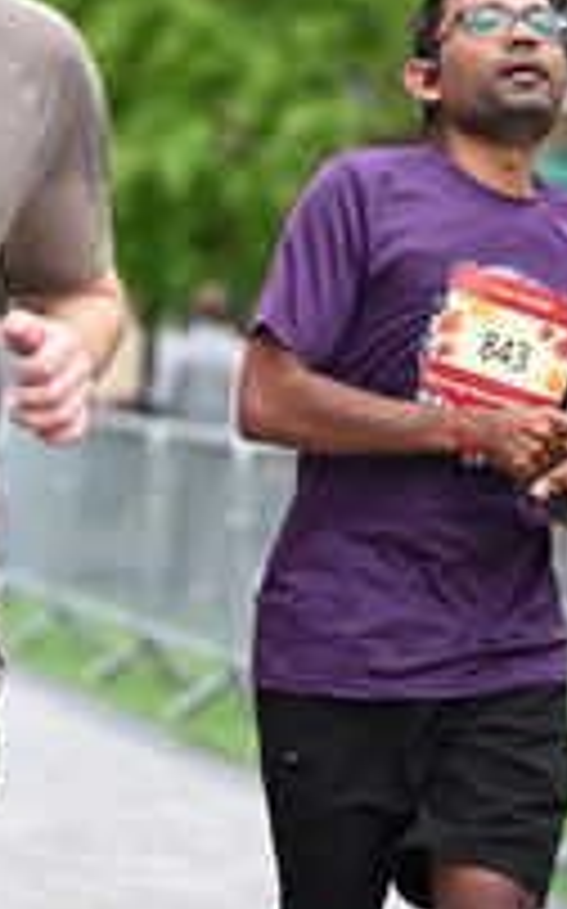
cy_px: 112
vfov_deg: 7.7
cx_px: 223
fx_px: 6735
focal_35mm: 272
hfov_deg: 4.8
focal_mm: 98
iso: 640
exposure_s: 1/1600
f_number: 2.8
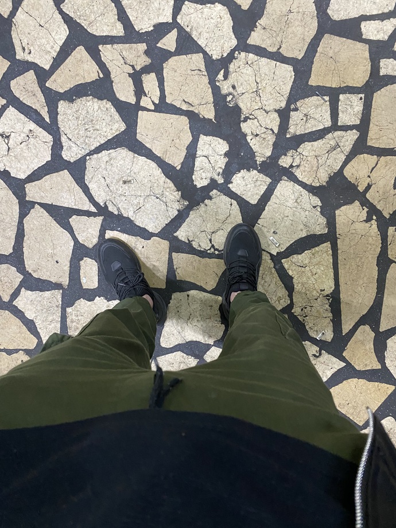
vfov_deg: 67.3
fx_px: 397
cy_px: 264
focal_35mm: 26
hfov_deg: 53.1
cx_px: 198
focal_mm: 4.25
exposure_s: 1/50
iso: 400
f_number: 1.8
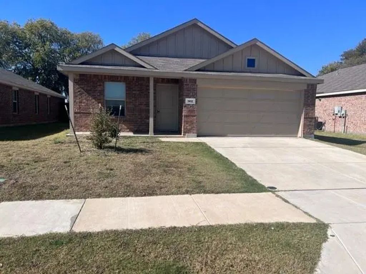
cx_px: 183
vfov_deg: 53.1
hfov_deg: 67.3
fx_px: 275
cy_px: 137
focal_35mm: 26
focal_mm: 5.7
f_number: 1.5
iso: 50
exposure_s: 1/5076
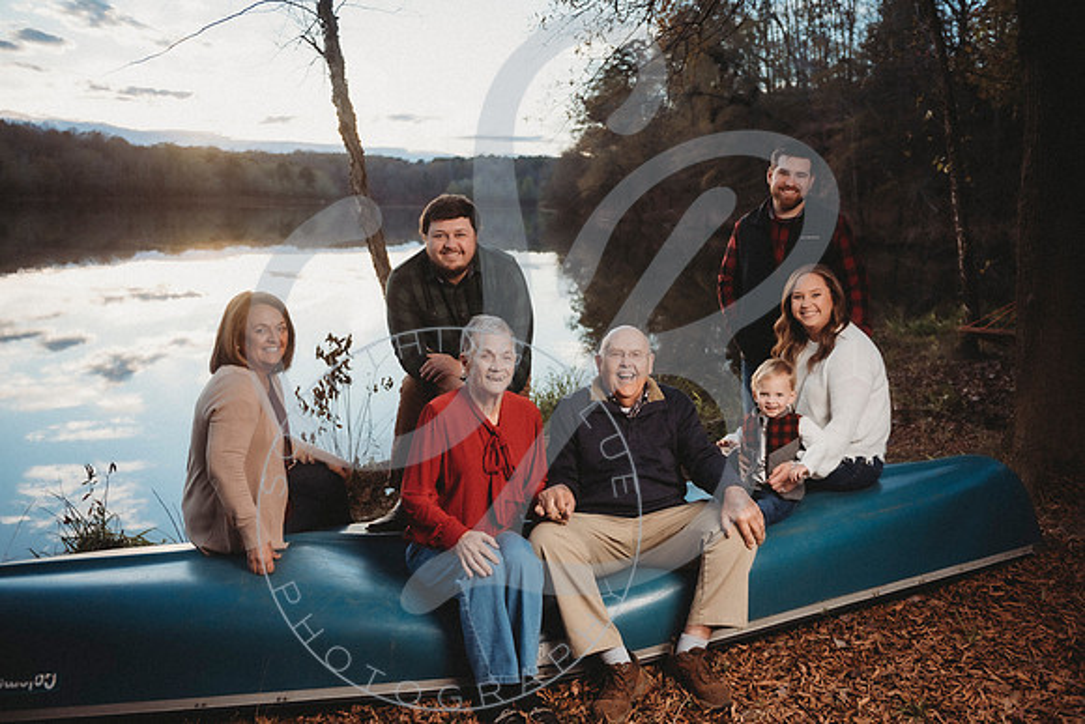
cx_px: 563
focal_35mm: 30
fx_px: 918
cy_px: 370
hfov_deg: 61.1
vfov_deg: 43.0
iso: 200
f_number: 2.8
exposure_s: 1/400
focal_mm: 29
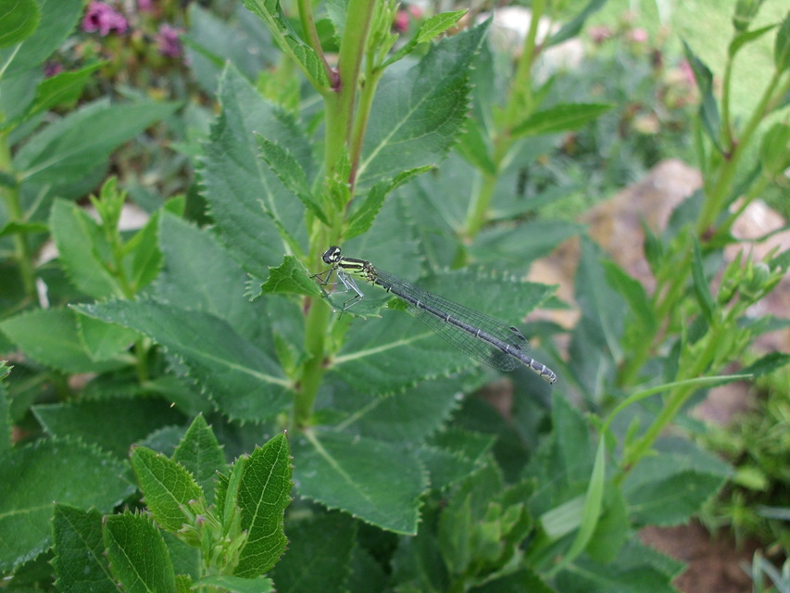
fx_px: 822
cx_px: 395
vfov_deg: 39.7
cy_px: 296
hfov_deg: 51.3
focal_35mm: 36
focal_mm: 6.3
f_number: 2.9
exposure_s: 1/250
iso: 100
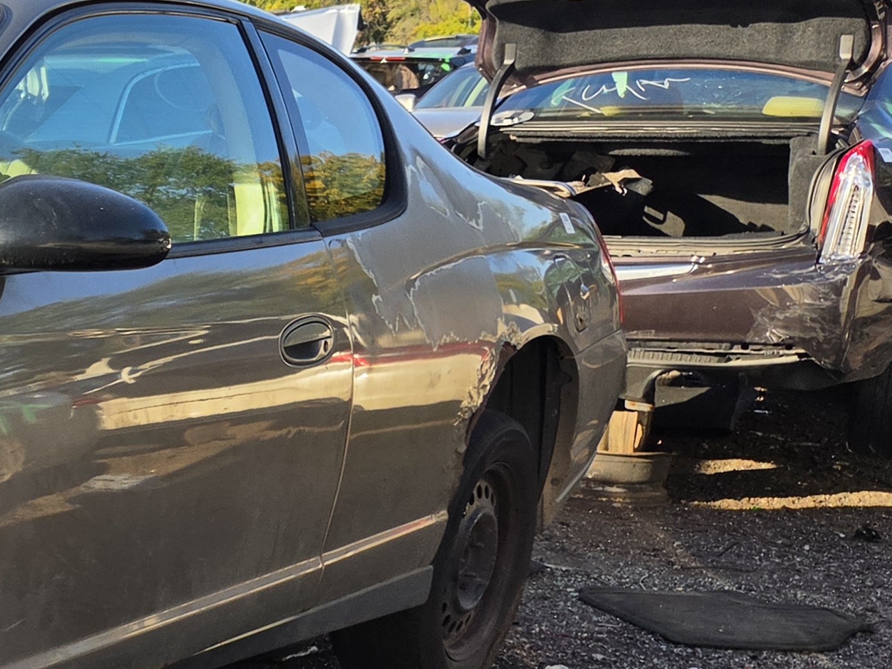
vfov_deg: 20.3
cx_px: -482
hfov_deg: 22.0
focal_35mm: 72
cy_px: 503
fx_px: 1855
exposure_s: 1/2271
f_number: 1.8
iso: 80
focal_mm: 5.4
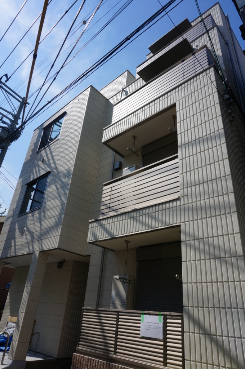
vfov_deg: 73.8
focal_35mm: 24
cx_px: 122
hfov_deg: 53.0
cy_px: 184
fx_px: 246
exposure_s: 1/160
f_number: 13
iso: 100
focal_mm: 16
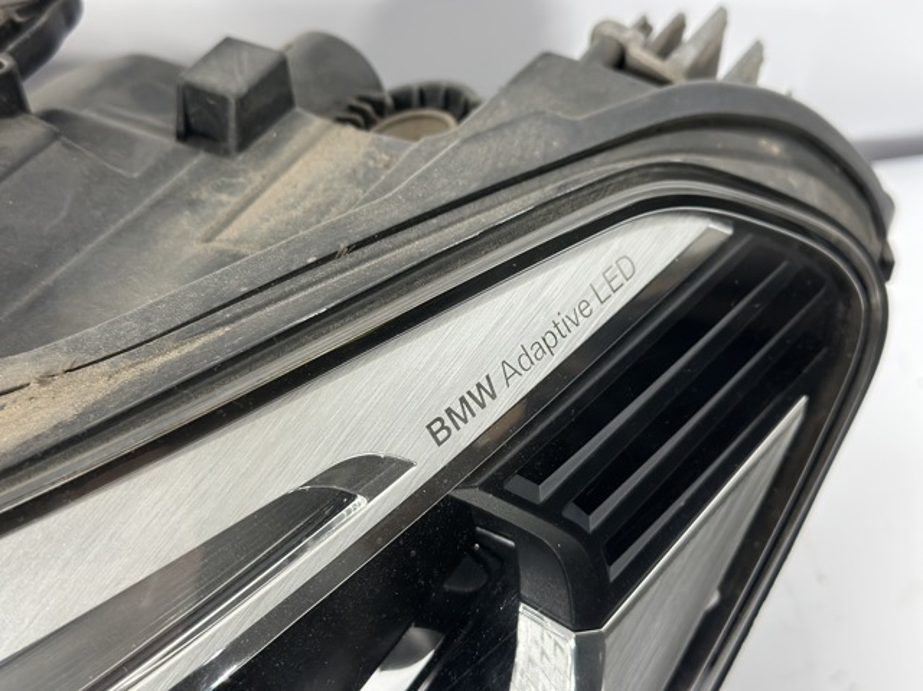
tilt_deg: -63.7
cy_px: 346
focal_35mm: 48
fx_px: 1279
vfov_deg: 30.2
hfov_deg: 39.7
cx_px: 462
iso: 250
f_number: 1.78
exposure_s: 1/50
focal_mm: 6.86
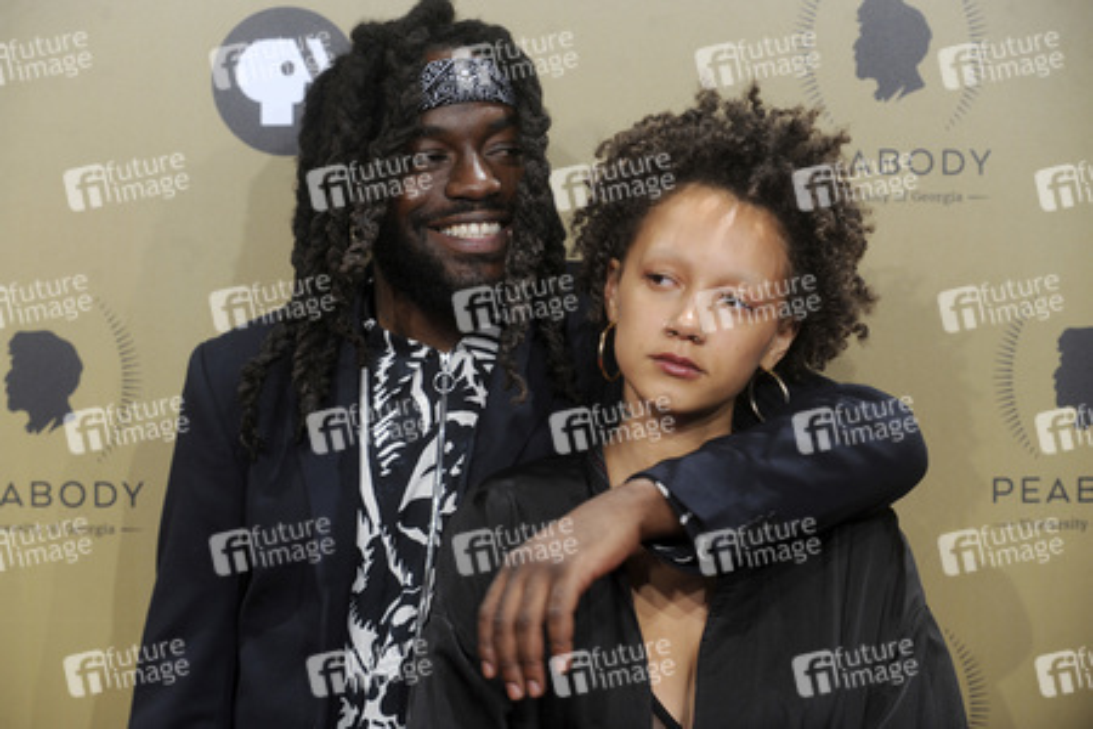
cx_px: 546
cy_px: 364
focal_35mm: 92
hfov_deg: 22.1
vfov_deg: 14.9
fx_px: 2793
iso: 800
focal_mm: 92
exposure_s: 1/250
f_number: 5.6
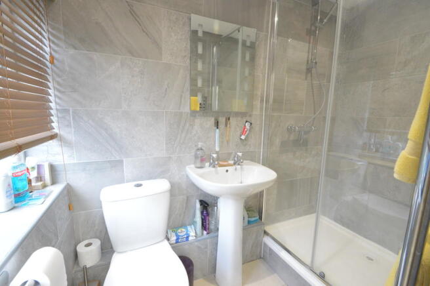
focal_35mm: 15
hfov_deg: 100.4
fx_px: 179
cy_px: 143
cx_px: 215
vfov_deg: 77.2
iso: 3200
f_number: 9
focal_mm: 10
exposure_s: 1/40
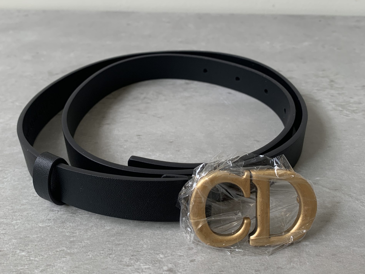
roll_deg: +2.4
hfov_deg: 52.6
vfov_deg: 40.3
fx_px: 369
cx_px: 182
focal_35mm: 35
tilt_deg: -30.8
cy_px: 96
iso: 40
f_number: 1.8
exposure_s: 1/122
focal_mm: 4.25
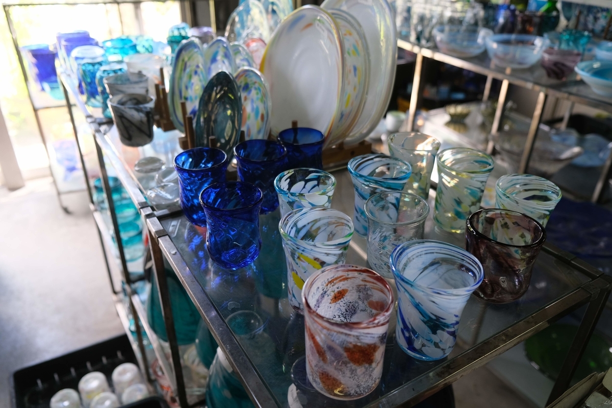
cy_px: 204
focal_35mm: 27
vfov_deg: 47.9
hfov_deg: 67.4
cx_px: 306
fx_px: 459
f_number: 2.8
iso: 320
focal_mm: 18
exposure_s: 1/60
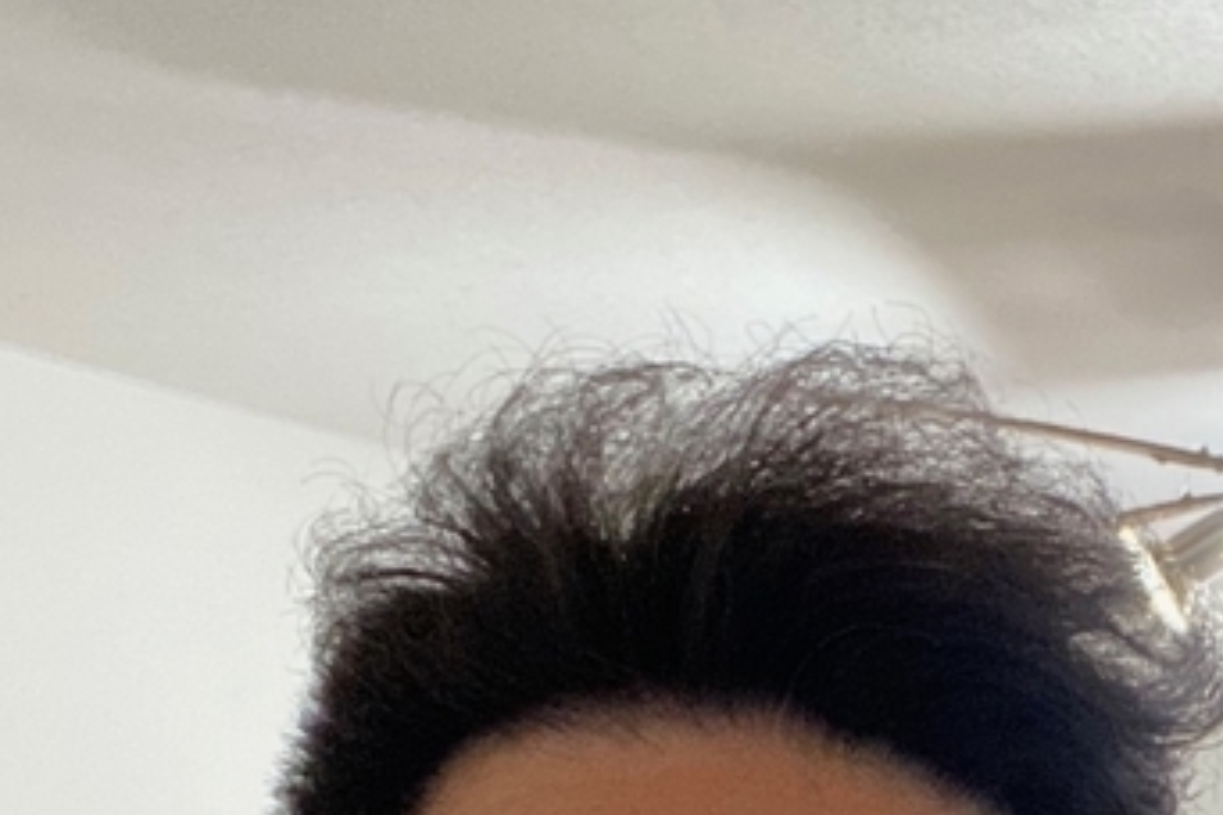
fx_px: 2853
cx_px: 1166
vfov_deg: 15.2
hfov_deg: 23.4
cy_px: 1172
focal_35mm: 84
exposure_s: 1/50
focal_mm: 2.71
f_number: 2.2
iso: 320
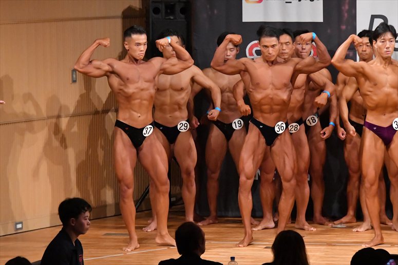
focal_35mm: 255
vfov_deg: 5.4
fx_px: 2818
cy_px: 132
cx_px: 199
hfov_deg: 8.1
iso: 11400
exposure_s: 1/400
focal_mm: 170
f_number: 5.6
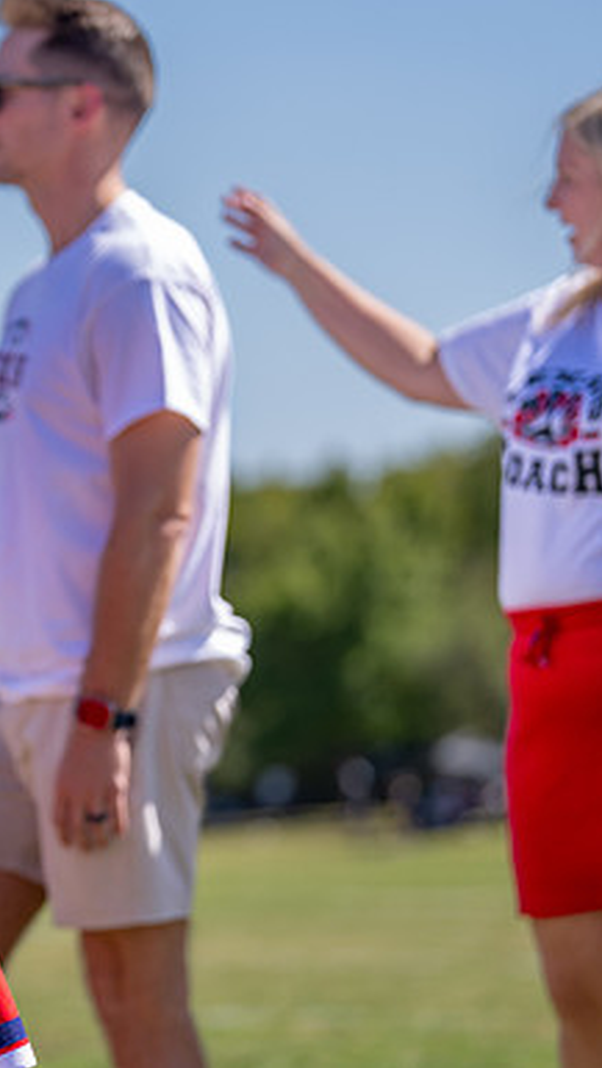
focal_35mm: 209
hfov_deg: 5.8
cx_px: -279
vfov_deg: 10.3
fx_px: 5922
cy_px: 495
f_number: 2.8
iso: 100
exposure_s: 1/1250
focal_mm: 114
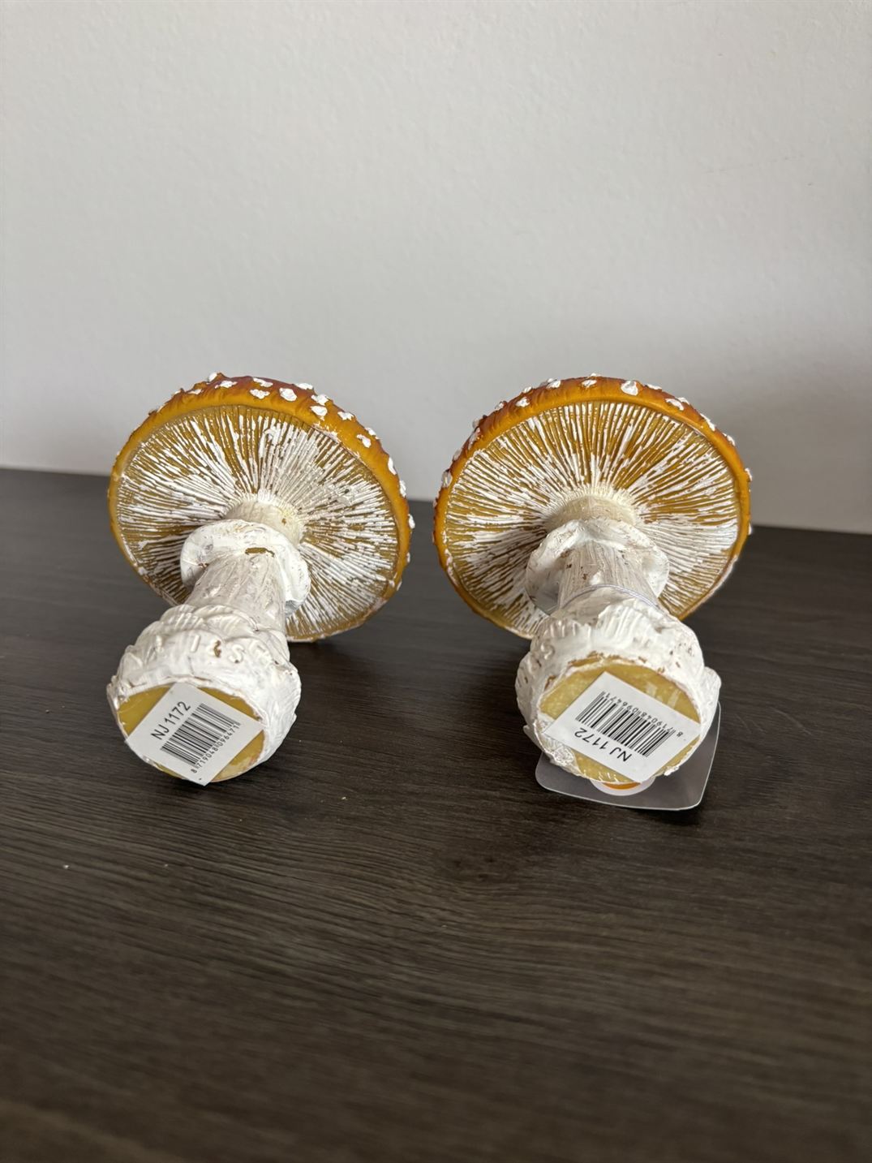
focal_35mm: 26
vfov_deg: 67.3
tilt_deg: -21.6
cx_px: 436
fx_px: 873
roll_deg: +0.2
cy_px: 582
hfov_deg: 53.1
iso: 160
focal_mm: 5.96
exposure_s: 1/60
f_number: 1.6
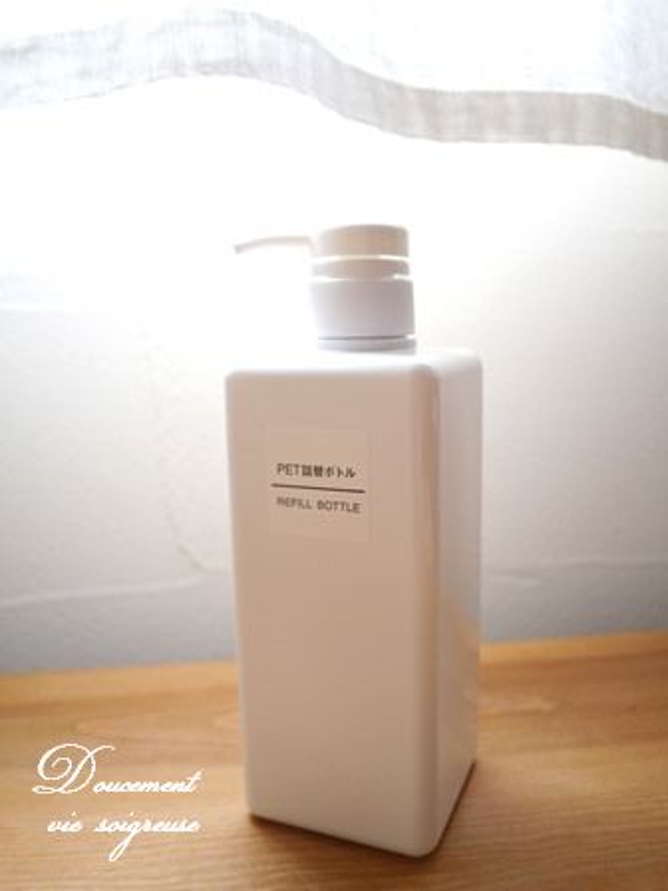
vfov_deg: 63.4
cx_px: 334
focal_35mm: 28
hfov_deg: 49.7
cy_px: 446
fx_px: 720
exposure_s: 1/60
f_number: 2.5
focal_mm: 14
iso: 160
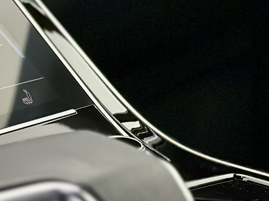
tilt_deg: -12.4
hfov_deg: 8.7
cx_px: 123
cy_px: 62
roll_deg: +0.3
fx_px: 1772
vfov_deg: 6.5
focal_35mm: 228
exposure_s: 1/33
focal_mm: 6.86
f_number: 1.78
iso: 250
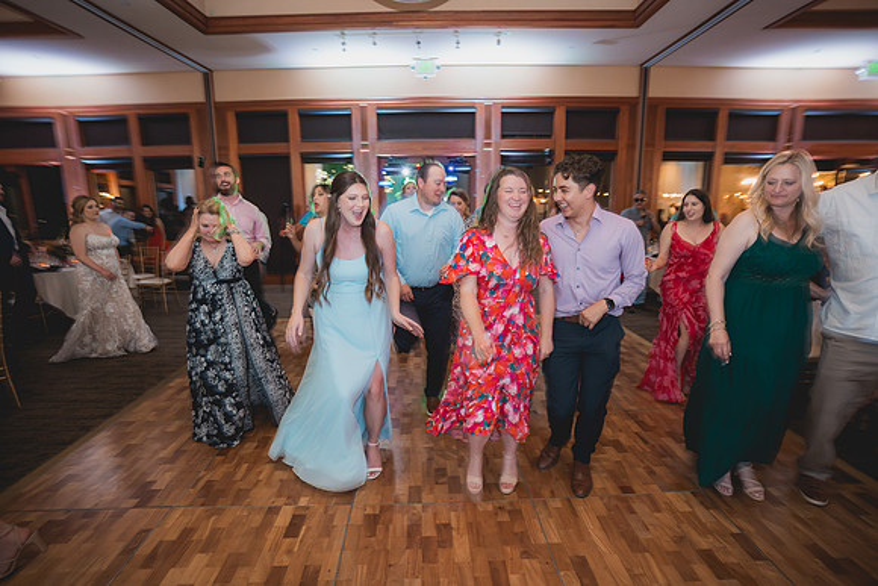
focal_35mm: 17
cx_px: 439
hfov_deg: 93.3
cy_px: 293
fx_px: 415
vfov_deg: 70.5
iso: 1000
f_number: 2.8
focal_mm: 17
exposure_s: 1/13
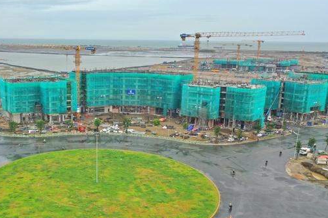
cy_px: 128
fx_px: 364
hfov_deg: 47.4
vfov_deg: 33.3
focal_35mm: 40
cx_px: 102
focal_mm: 10.26
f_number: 2.8
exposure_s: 1/320
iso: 100
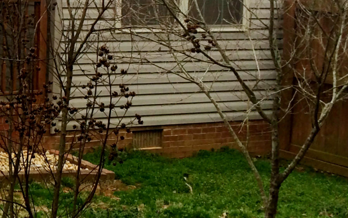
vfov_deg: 12.6
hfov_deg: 18.3
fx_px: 977
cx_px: -145
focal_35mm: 103
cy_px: 2
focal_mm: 4.15
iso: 32
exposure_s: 1/233
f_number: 2.2
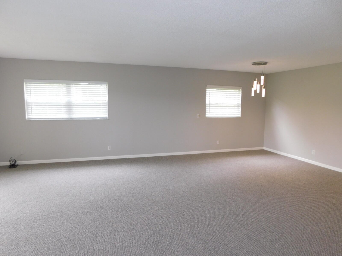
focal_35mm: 23
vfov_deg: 58.9
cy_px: 128
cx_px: 171
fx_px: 227
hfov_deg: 73.9
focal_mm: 4
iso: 125
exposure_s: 1/30
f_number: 3
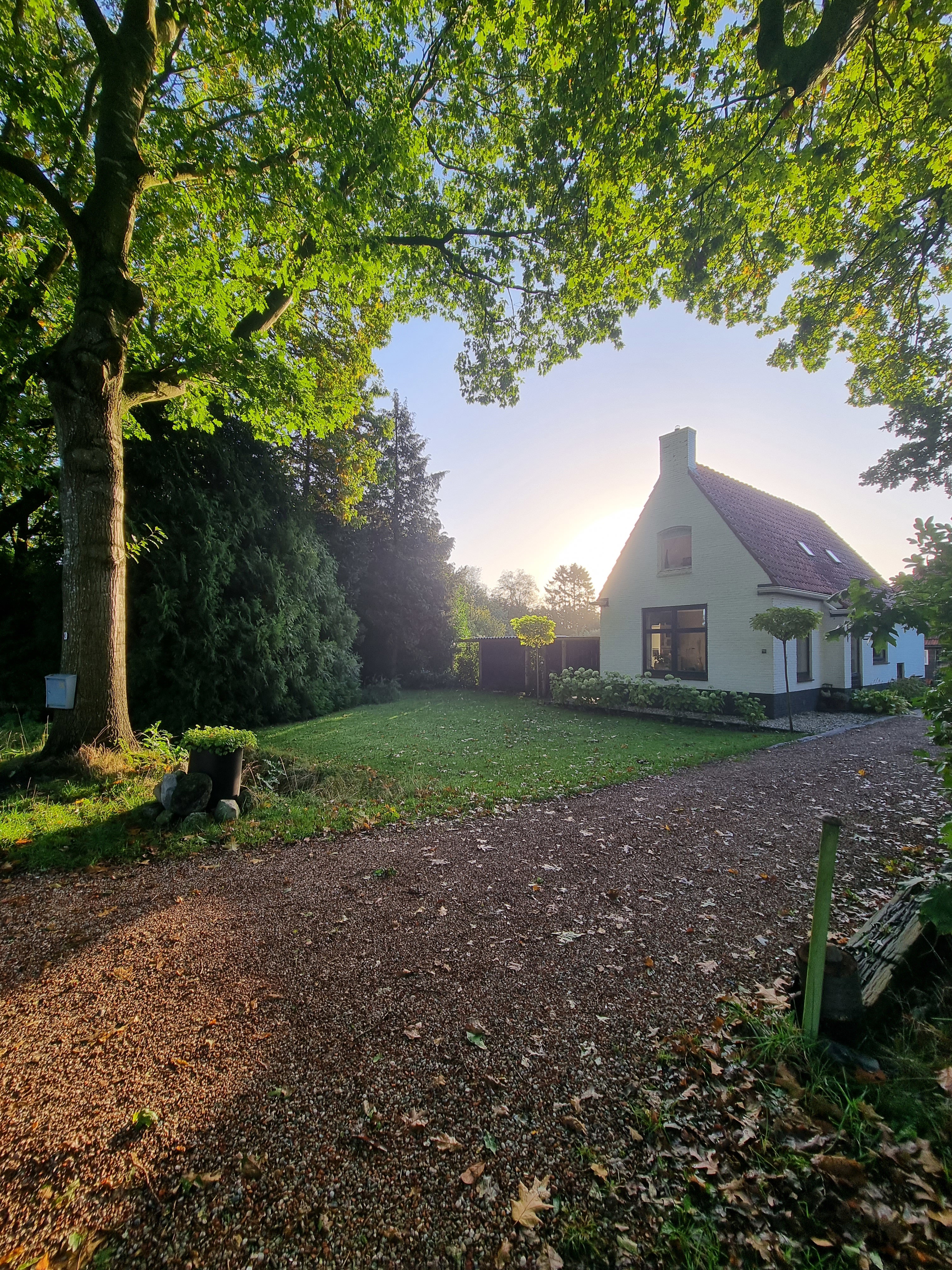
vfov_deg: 106.2
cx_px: 476
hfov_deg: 89.9
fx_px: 477
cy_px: 635
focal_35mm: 13
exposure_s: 1/314
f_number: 2.2
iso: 50
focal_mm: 2.2
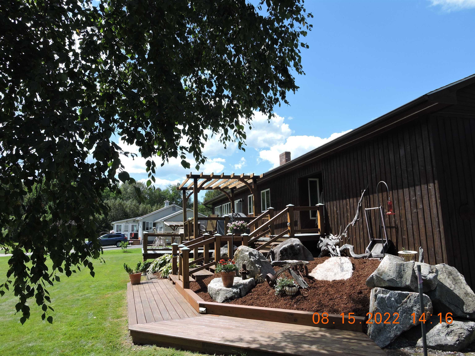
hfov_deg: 71.6
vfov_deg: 56.8
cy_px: 178
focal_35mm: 24
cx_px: 238
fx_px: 329
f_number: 3.3
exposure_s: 1/800
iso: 100
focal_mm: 4.3
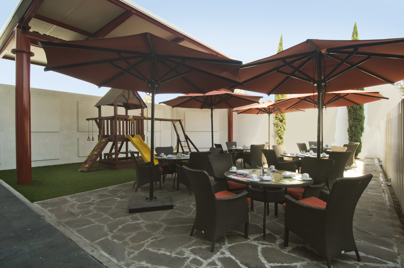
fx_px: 202
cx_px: 202
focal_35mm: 18
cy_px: 134
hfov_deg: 90.1
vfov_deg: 67.2
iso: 100
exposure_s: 1/25
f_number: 13
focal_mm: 12
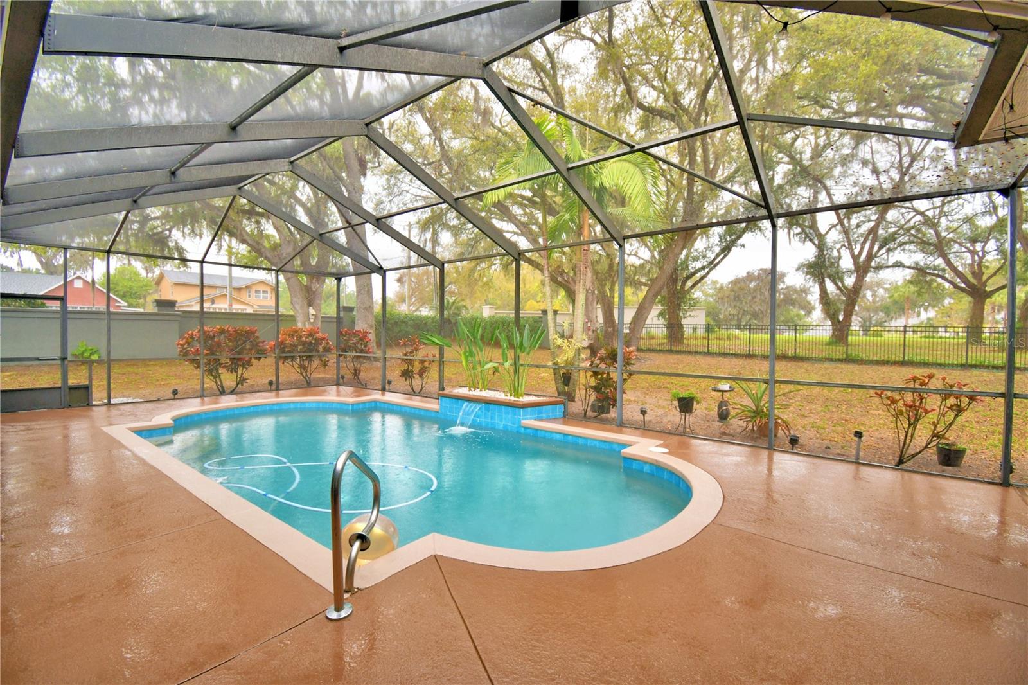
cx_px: 514
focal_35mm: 15
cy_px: 342
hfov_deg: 100.4
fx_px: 428
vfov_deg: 77.3
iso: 280
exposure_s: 1/125
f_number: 4.5
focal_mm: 10
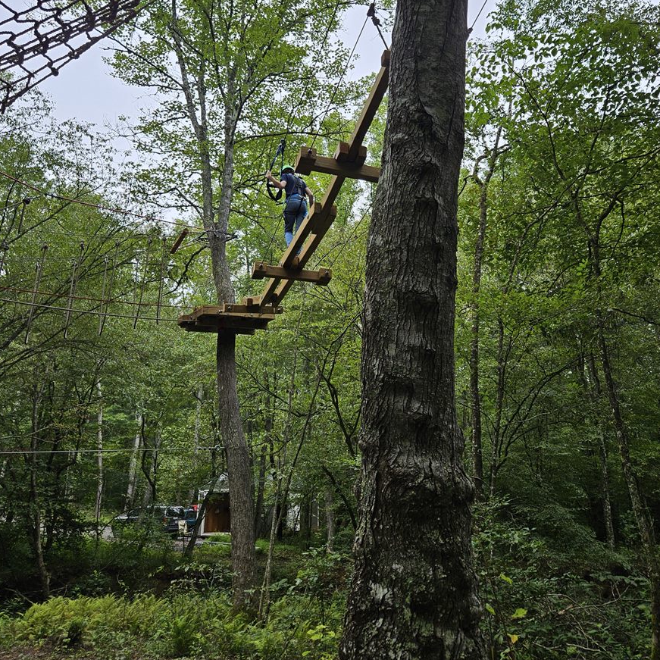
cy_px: 257
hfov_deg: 57.3
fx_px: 604
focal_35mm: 28
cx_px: 332
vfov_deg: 56.8
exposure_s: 1/151
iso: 25
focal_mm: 5.4
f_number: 1.8
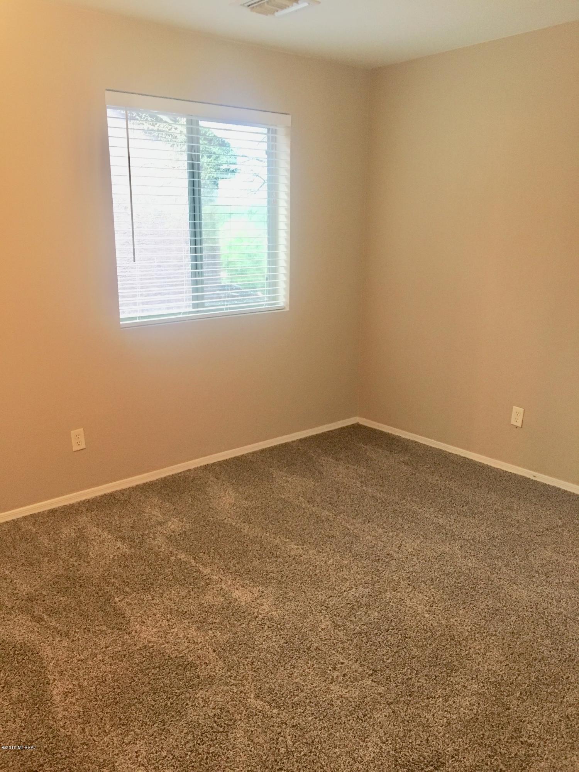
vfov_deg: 61.7
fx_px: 647
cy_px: 386
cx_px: 290
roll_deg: +0.9
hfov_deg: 48.2
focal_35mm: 29
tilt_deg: -14.4
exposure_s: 1/30
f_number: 2.2
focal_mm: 4.15
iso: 125
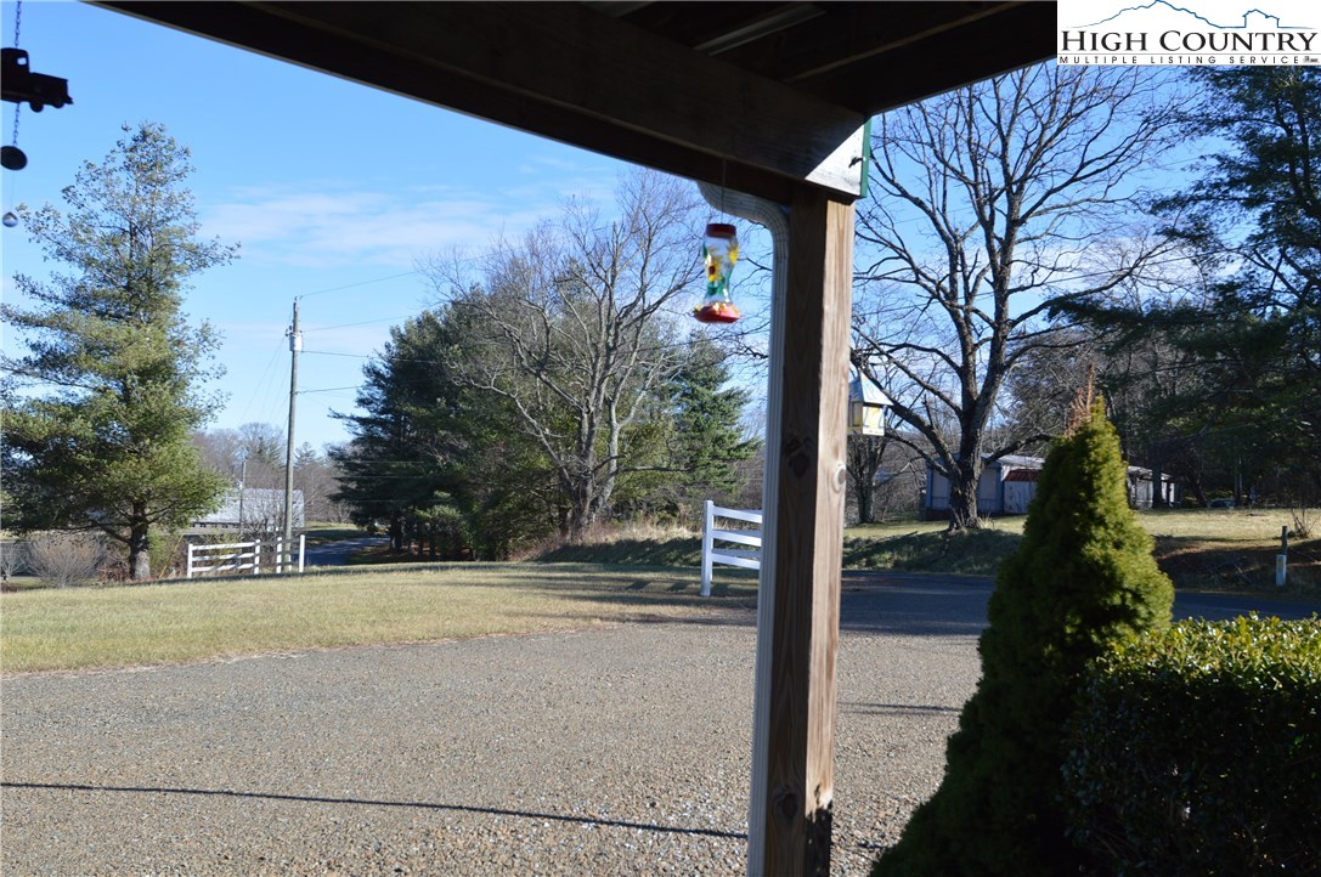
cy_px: 438
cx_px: 660
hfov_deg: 49.6
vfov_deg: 34.1
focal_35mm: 39
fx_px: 1429
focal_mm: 26
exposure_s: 1/200
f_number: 7.1
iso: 100
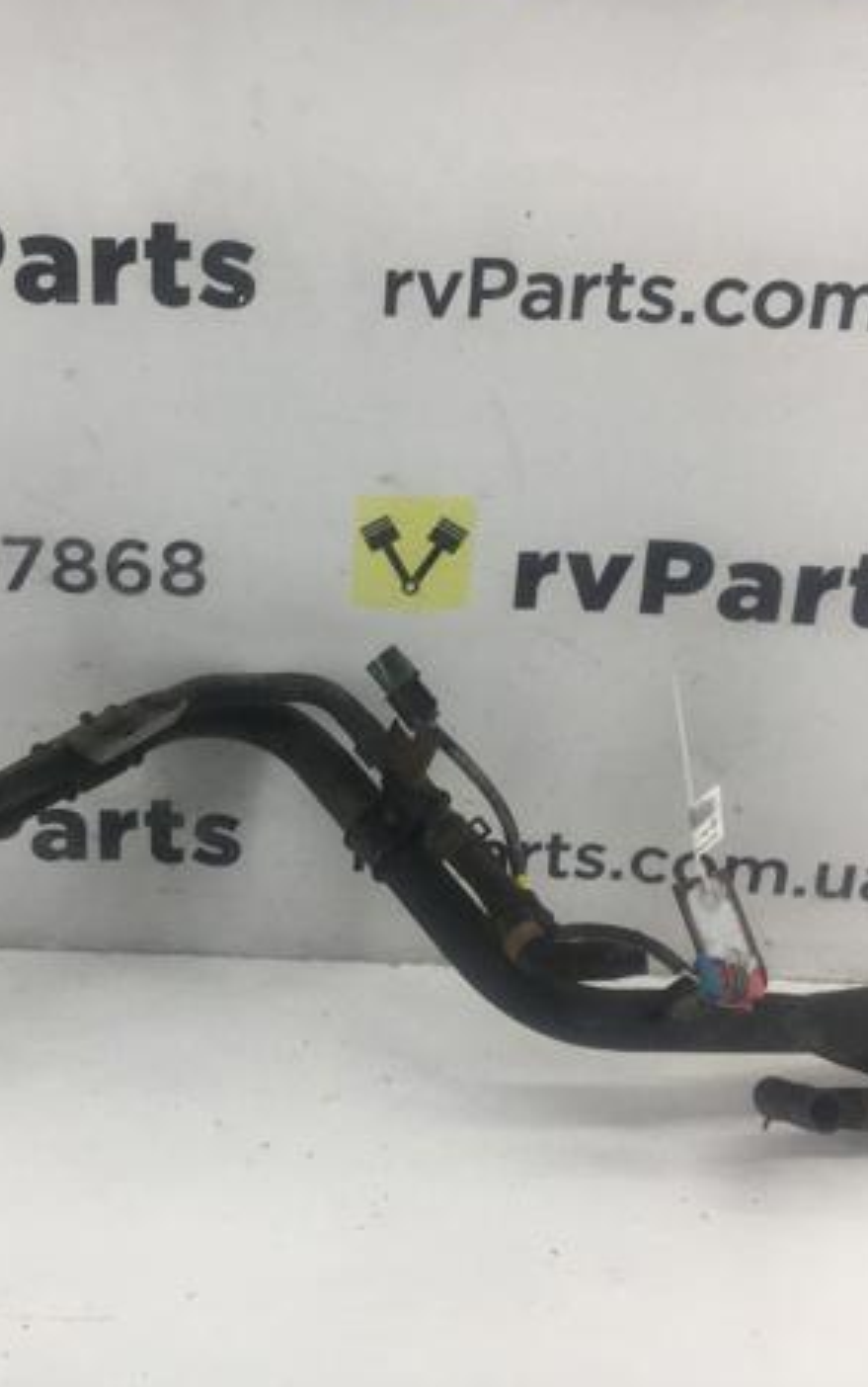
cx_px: 270
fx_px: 1588
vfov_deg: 47.2
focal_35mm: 42
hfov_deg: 30.3
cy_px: 685
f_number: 2.2
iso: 40
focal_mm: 4.15
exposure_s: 1/100
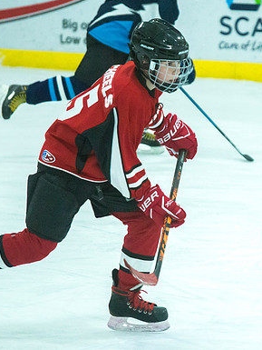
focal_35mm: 424
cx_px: 251
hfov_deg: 3.5
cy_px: 187
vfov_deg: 4.7
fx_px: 4277
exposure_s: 1/1000
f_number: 5.6
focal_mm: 220
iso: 6400
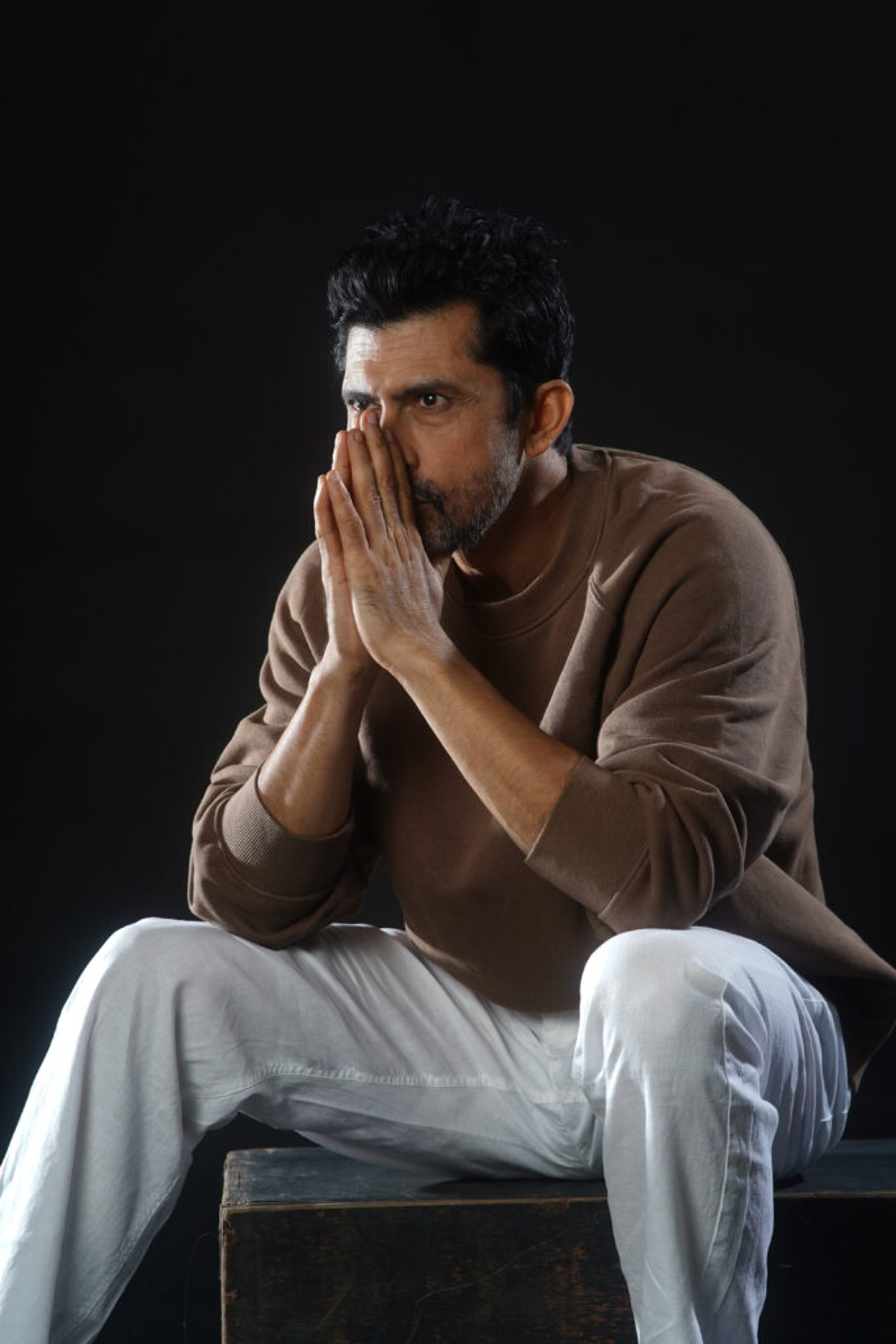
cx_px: 448
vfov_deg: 23.9
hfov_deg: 16.1
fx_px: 3172
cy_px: 672
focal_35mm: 85
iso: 64
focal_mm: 85
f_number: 7.1
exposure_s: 1/160
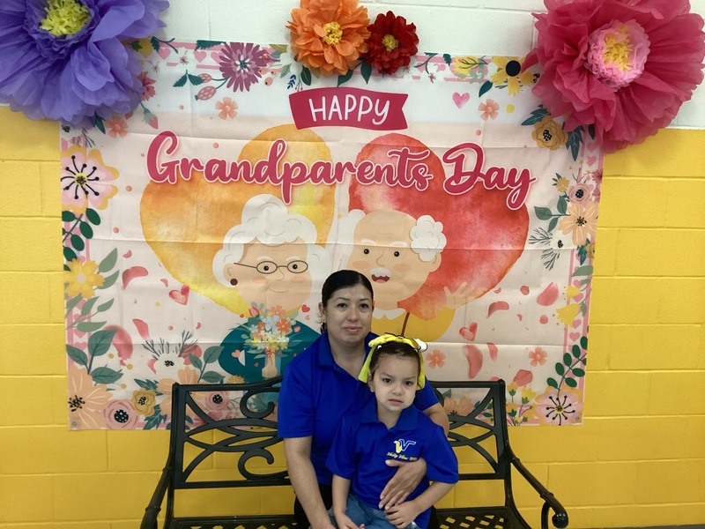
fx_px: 631
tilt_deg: -9.4
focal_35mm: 31
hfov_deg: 58.4
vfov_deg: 45.4
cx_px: 352
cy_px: 264
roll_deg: -2.4
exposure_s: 1/50
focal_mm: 3.3
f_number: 2.4
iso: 250
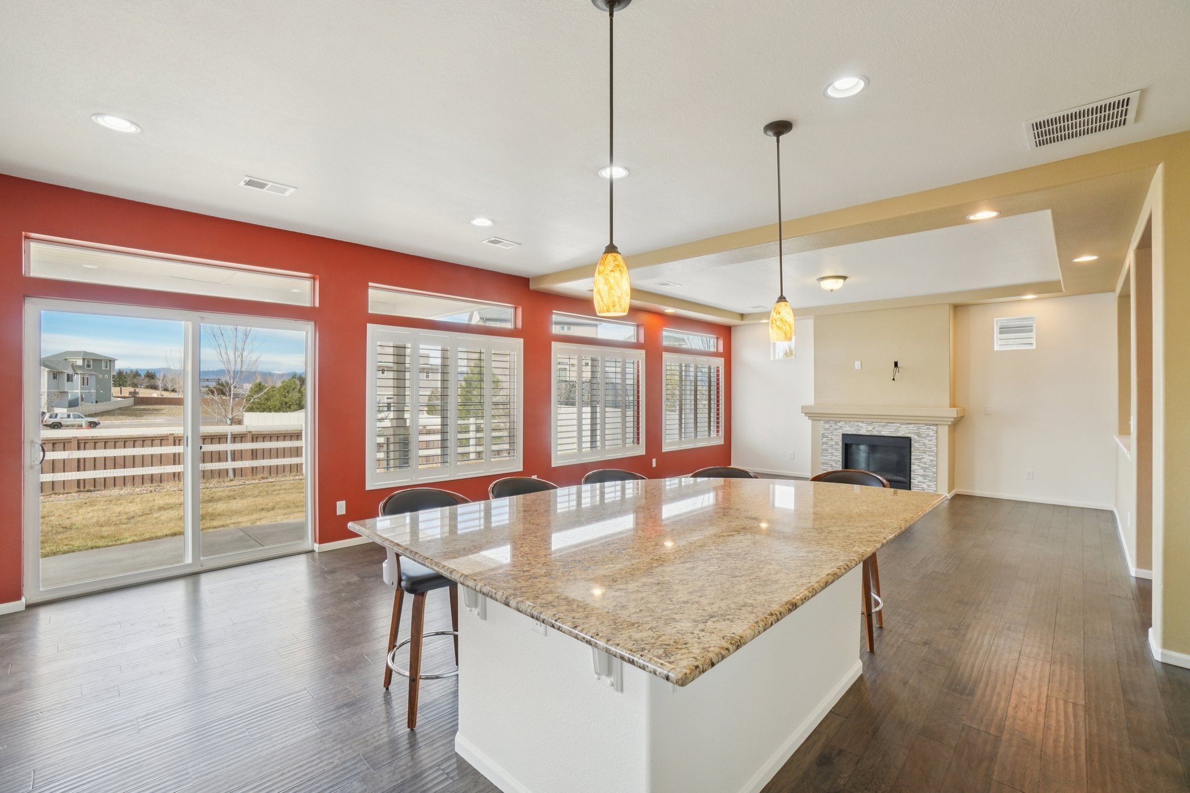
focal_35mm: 15
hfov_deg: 100.4
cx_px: 595
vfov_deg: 77.3
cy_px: 396
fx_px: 496
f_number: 8
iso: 400
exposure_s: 1/50
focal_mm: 10
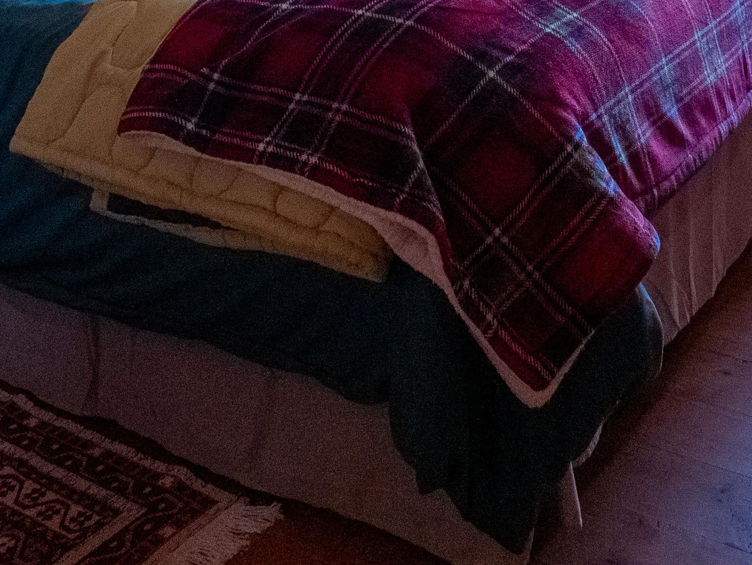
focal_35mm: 52
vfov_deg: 23.9
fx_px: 1130
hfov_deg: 36.6
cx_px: 470
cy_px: -207
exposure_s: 1/1000
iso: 1600
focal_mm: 9
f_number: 5
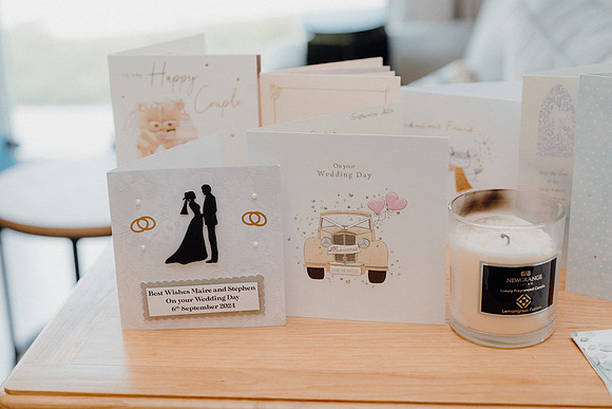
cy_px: 204
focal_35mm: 56
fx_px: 952
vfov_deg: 24.2
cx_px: 306
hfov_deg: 35.6
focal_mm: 56
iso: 1000
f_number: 3.5
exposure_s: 1/160
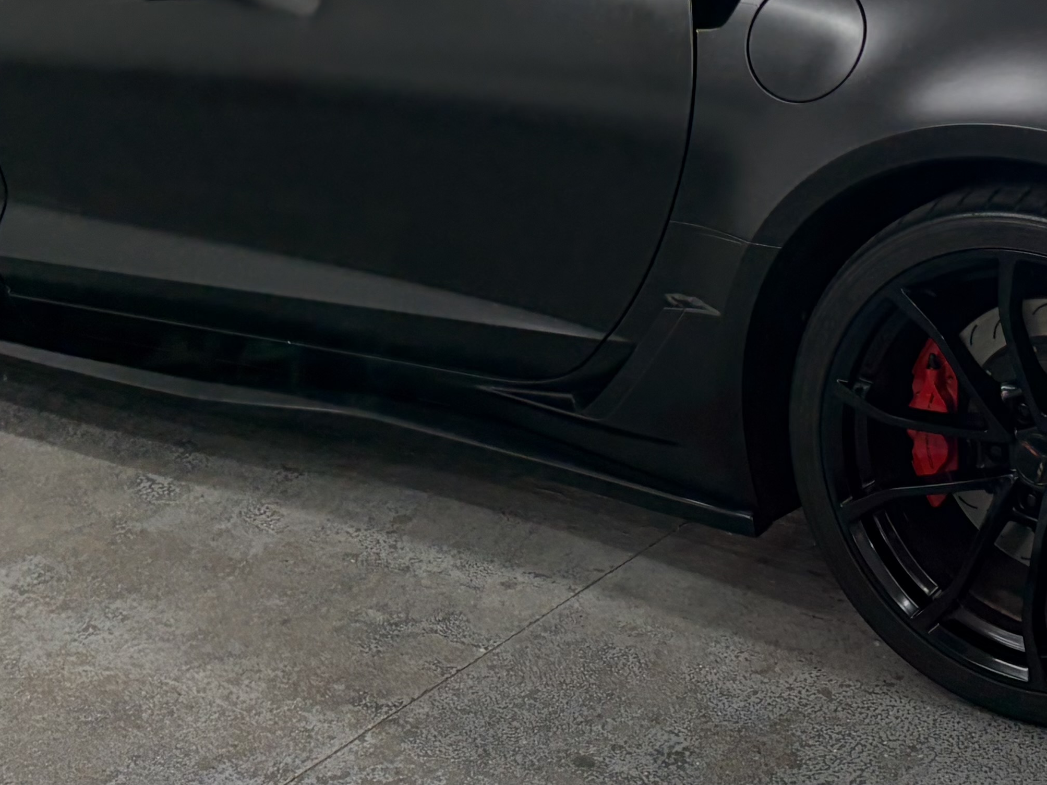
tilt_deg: -9.6
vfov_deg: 19.2
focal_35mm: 74
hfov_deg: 26.2
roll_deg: -1.8
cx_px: 671
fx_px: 2238
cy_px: -38
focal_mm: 5.96
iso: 80
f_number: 1.6
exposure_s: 1/120
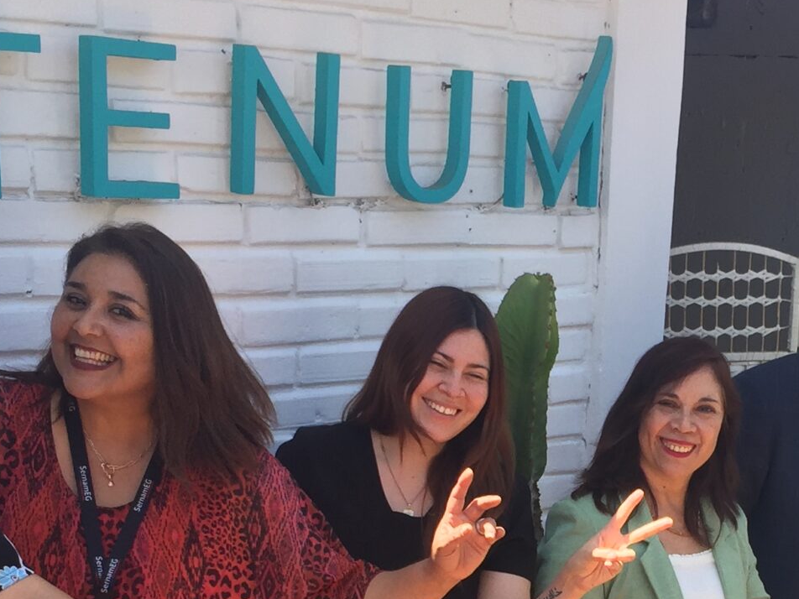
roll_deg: -3.7
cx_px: 632
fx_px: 1800
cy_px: 675
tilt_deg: -16.5
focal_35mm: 78
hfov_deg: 24.6
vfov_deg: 18.1
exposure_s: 1/581
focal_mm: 4.15
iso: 32
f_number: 2.2
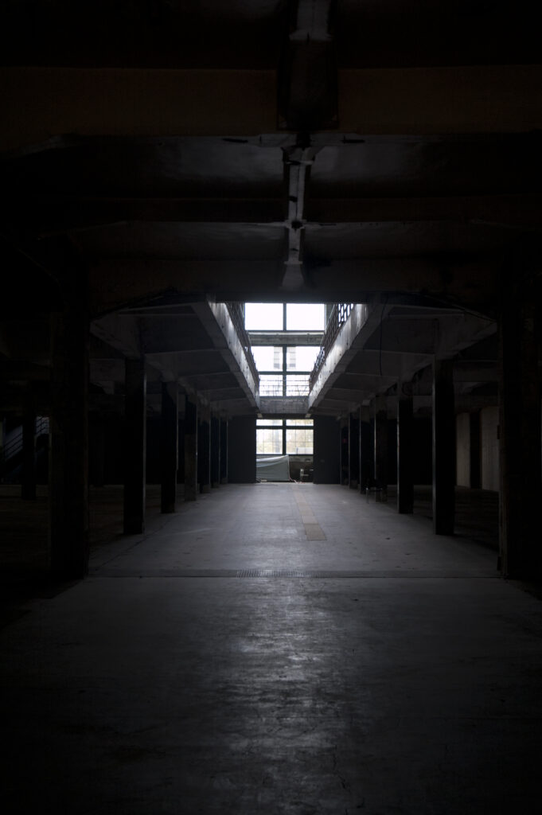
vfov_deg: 42.4
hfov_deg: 28.9
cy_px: 408
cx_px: 271
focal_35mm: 46
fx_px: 1052
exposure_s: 1/40
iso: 400
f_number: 4.5
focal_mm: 31
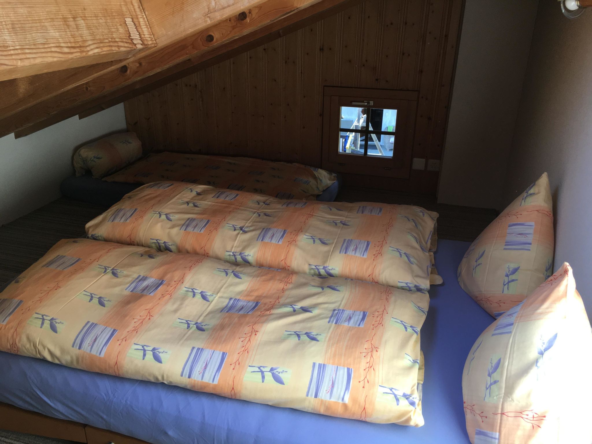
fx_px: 496
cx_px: 296
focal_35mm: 29
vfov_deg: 48.2
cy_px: 222
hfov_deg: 61.7
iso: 32
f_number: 2.2
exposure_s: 1/100
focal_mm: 4.15
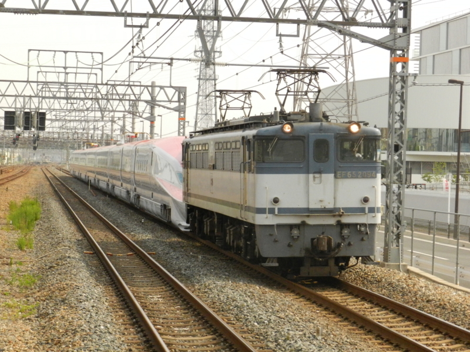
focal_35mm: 100
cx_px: 235
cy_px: 176
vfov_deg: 14.8
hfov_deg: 19.6
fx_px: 1358
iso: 800
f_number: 4.6
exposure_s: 1/1500
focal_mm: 17.7
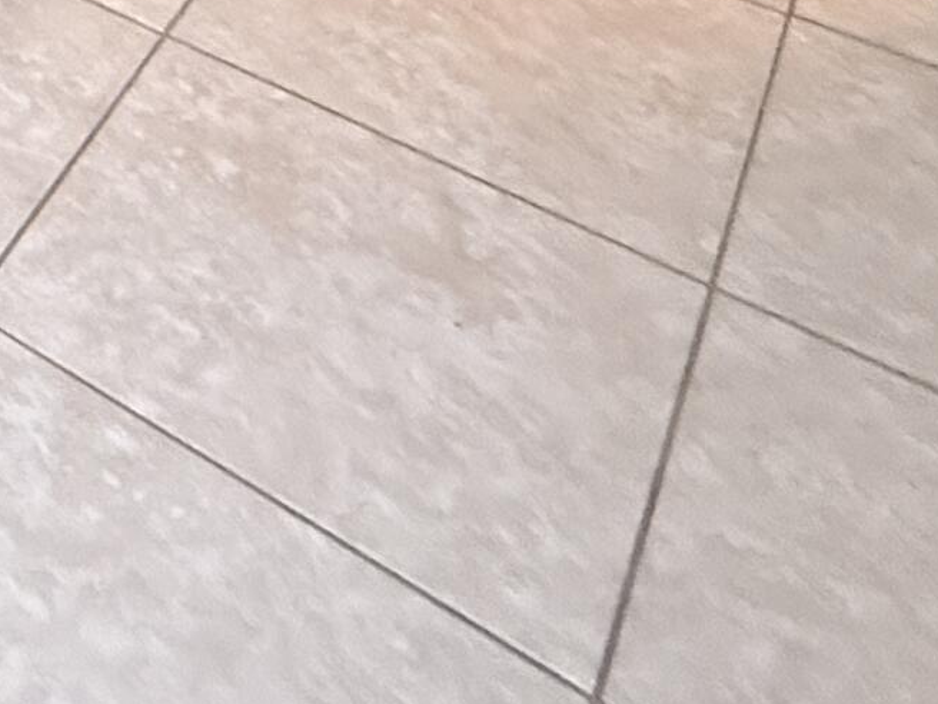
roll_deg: +3.3
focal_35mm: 64
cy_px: -884
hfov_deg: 21.4
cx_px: -696
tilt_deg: -11.3
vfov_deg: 15.5
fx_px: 1734
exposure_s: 1/60
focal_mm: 2.22
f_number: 2.2
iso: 640
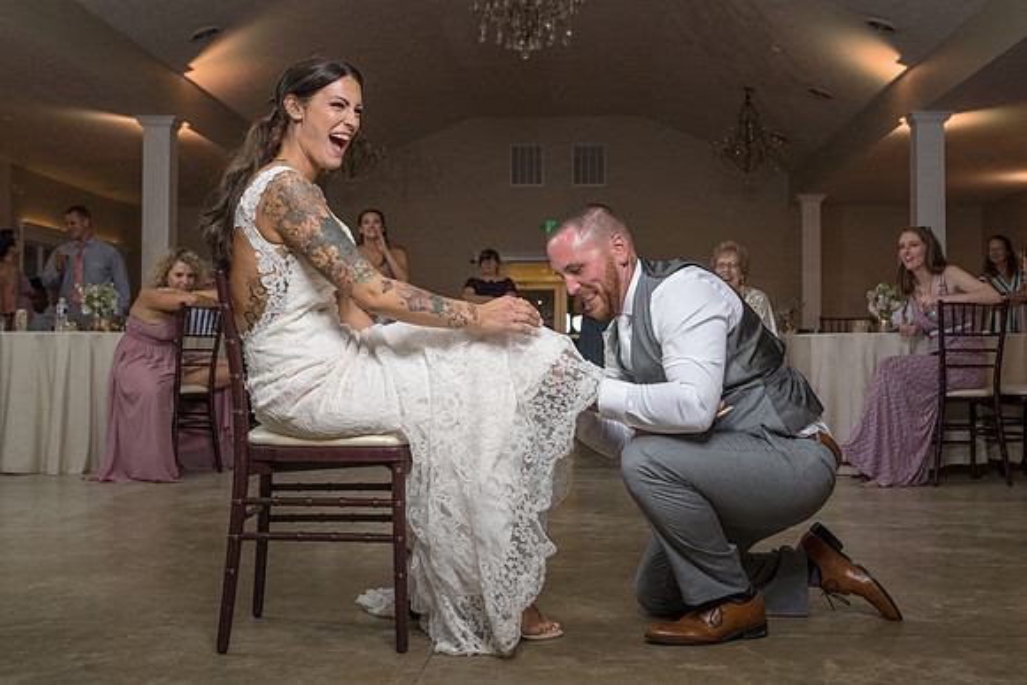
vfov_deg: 30.3
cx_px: 533
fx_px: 1266
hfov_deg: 44.2
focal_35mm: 44
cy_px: 320
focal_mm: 36
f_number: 5.6
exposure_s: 1/200
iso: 2000
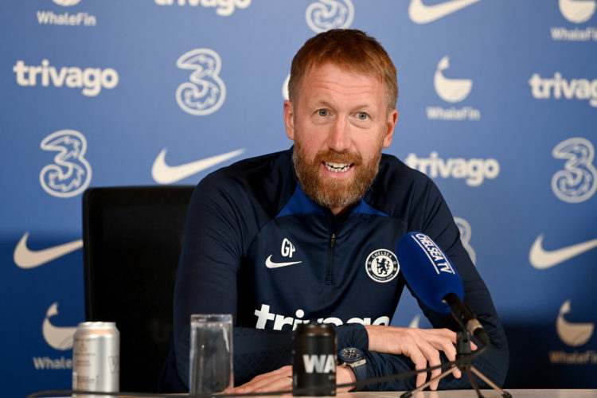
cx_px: 298
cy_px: 199
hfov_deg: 12.1
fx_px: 2819
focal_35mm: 170
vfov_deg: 8.1
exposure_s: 1/500
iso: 2500
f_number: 3.5
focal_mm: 170
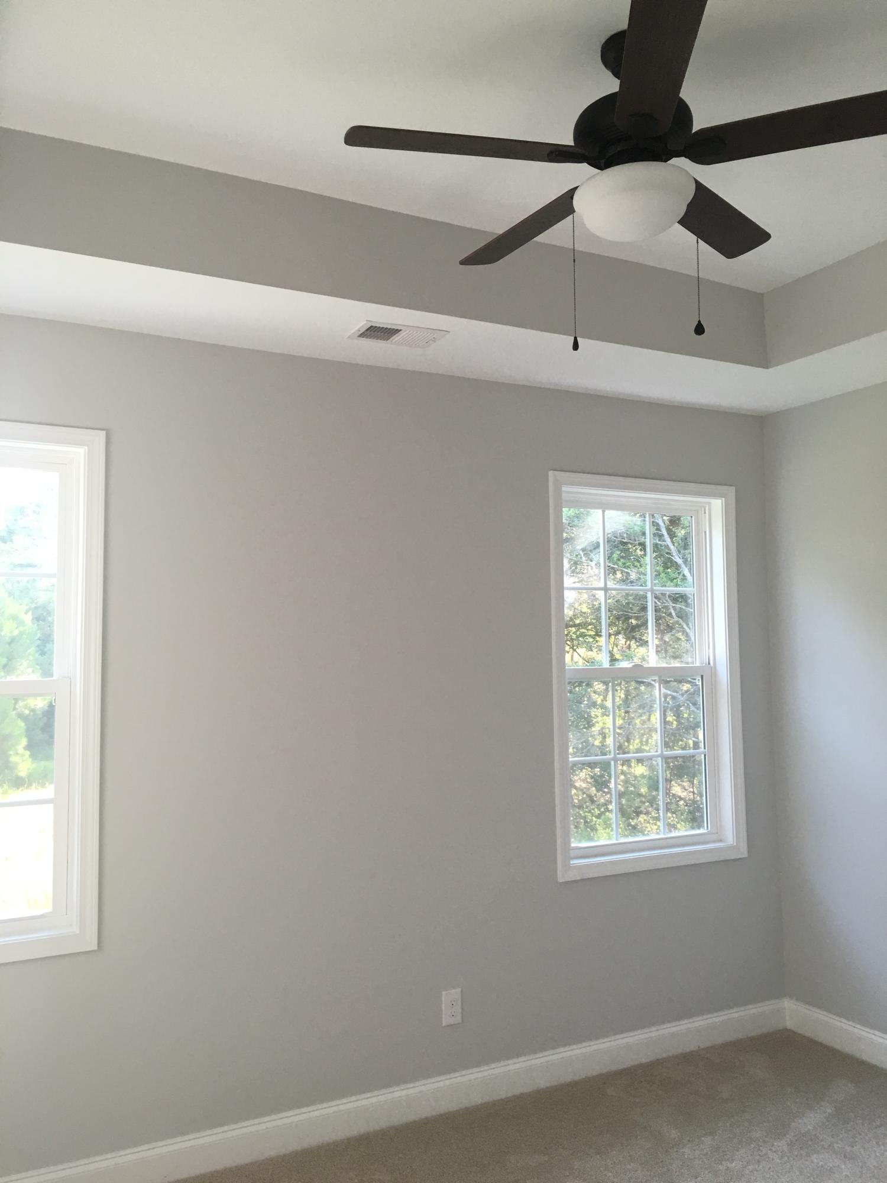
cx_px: 444
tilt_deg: +4.8
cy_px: 592
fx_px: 991
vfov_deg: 61.7
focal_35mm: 29
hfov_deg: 48.2
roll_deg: +0.6
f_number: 2.2
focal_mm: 4.15
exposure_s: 1/30
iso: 32
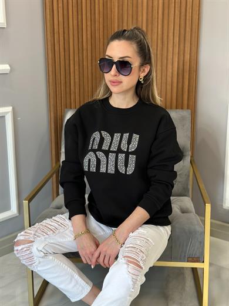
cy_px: 153
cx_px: 114
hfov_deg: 30.3
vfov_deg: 39.7
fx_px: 423
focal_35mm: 48
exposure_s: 1/73
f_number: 1.78
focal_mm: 6.86
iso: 125
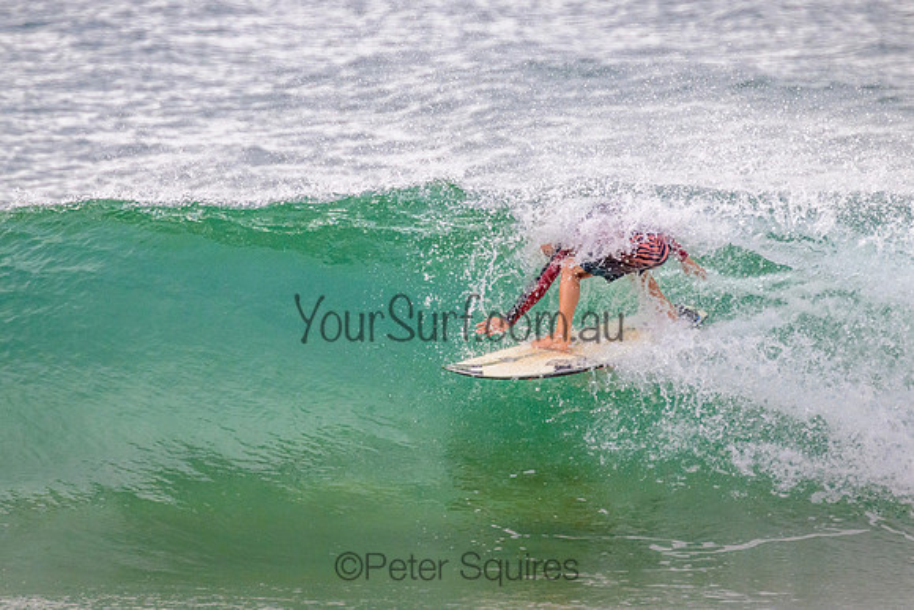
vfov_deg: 1.4
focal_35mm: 1007
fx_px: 25565
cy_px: 226
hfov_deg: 2.0
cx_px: 414
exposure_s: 1/2000
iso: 2500
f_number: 11
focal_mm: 800
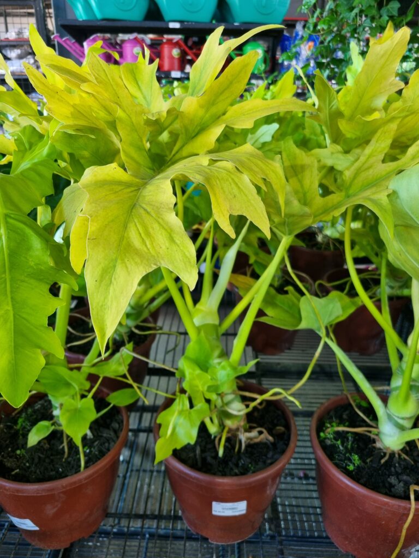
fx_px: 420
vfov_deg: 67.3
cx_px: 210
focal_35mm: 26
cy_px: 279
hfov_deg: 53.1
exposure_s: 1/60
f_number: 1.8
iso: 250
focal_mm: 5.4
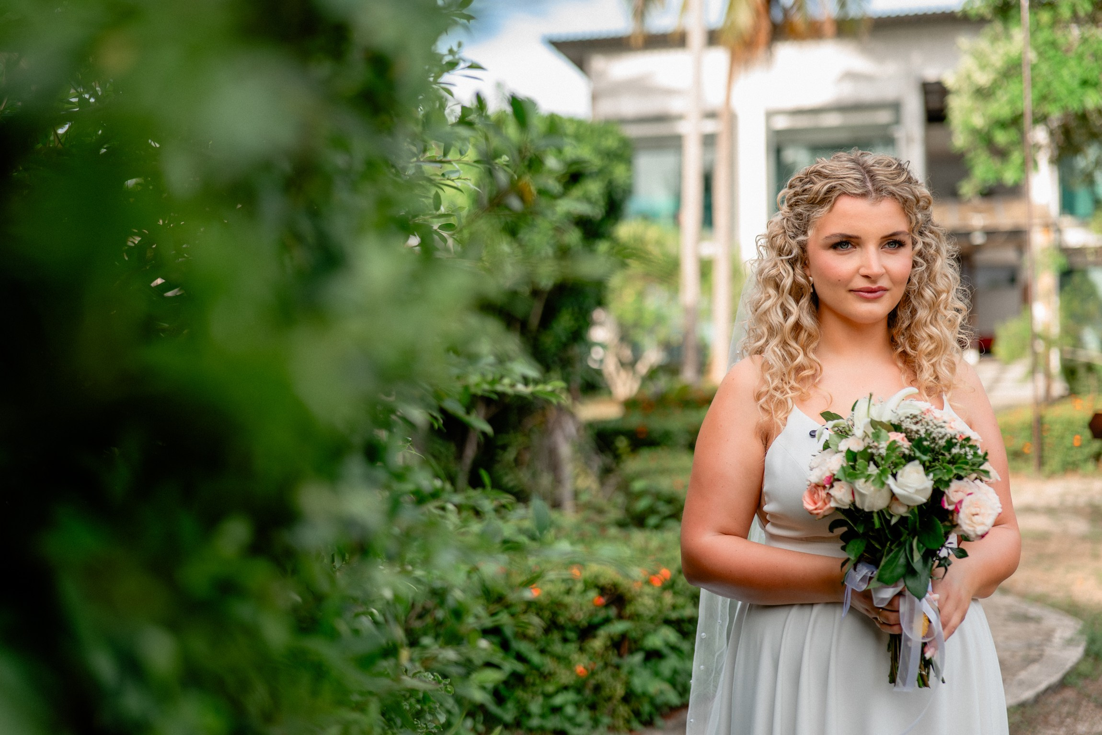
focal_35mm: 50
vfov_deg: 27.0
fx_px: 1530
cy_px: 368
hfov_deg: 39.6
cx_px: 551
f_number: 2.2
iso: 320
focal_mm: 50
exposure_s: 1/400
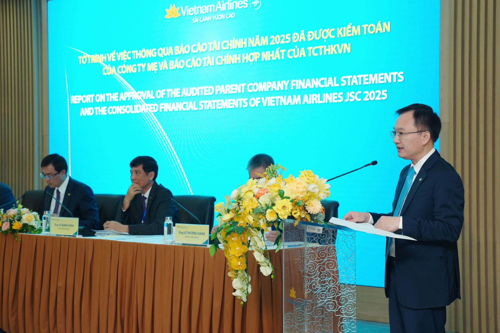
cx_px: 251
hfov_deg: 26.3
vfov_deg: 17.7
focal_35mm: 77
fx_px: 1069
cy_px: 162
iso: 1000
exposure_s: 1/200
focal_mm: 62
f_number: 4
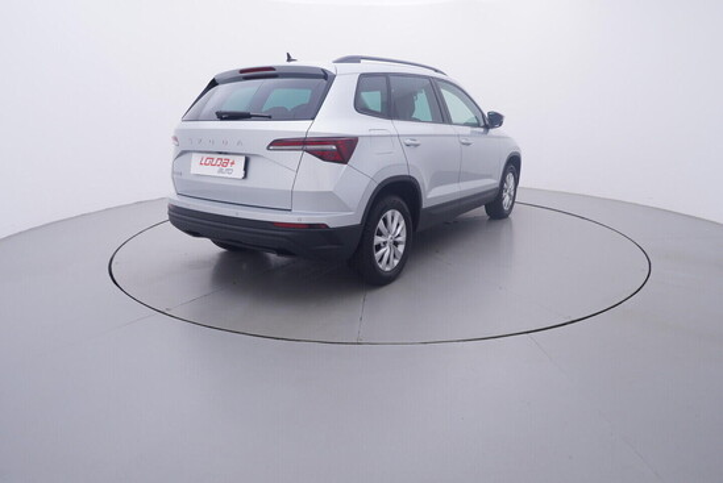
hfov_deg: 77.3
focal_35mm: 22
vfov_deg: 56.2
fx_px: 452
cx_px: 362
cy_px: 242
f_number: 5
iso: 200
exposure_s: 1/80
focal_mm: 15
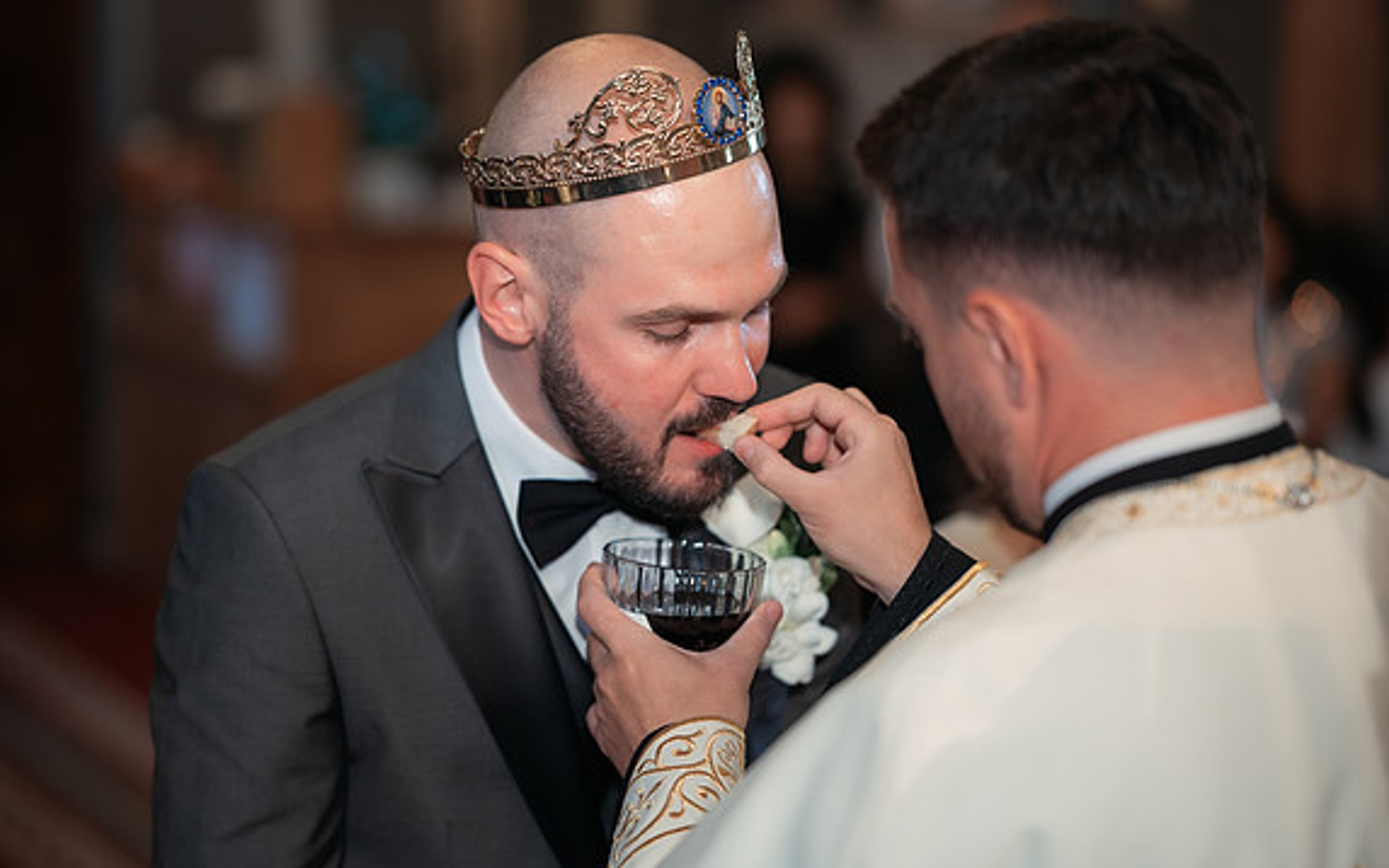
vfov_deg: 13.9
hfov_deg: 22.1
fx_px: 3558
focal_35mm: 94
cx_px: 644
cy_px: 395
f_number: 1.8
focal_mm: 85
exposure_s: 1/200
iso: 1600
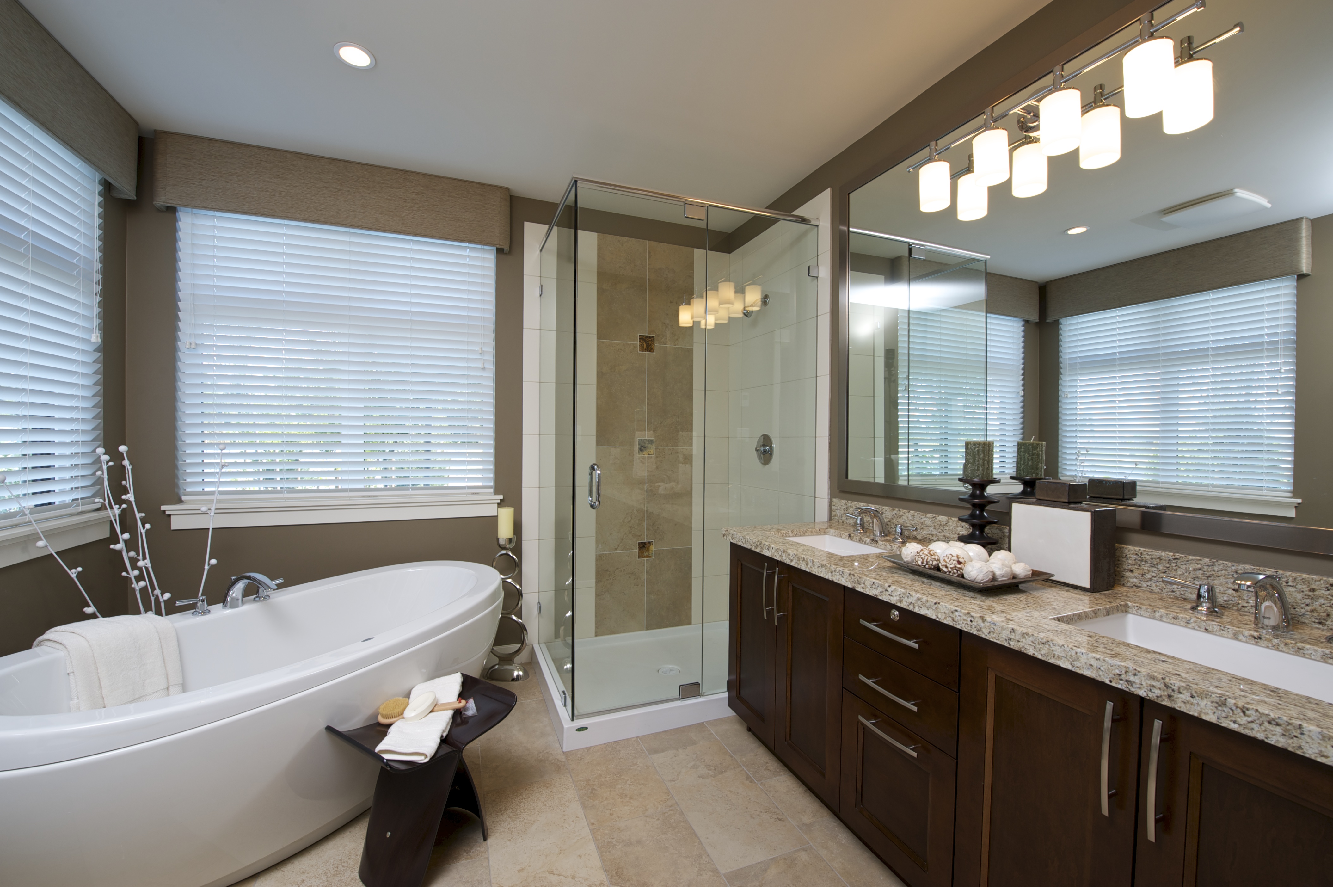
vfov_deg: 81.1
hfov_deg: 104.3
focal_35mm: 14
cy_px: 444
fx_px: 518
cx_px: 666
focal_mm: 14
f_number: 10
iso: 200
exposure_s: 1/15
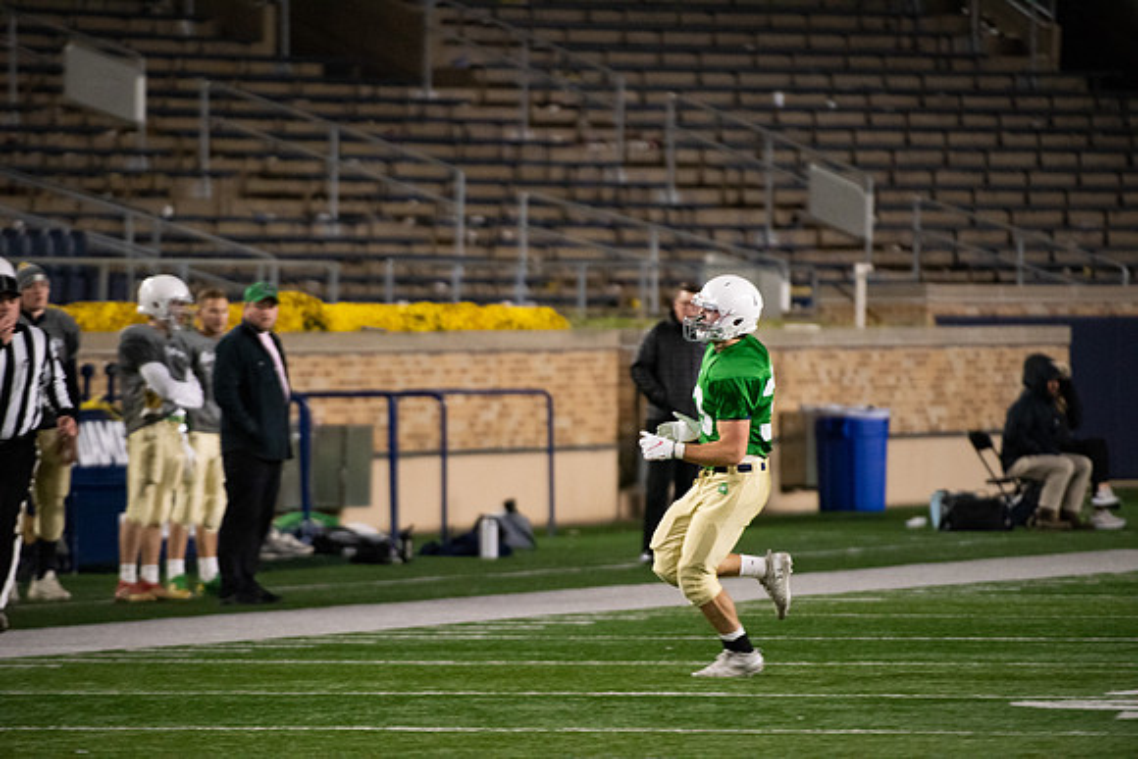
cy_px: 380
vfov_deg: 3.4
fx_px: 12647
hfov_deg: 5.2
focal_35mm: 400
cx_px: 569
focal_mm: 400
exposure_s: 1/500
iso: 5600
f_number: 4.5
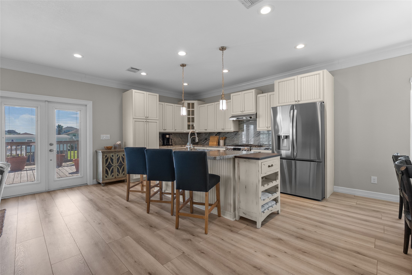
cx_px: 206
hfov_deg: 96.7
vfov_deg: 73.8
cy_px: 138
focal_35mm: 16
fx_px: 183
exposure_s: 1/20
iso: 1000
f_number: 8
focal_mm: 16
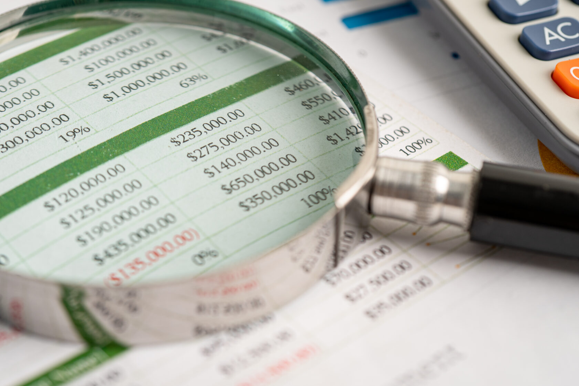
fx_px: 1222
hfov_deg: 26.6
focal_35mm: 76
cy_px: 147
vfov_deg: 17.9
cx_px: 259
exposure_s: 1/60
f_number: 4.5
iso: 100
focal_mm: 50
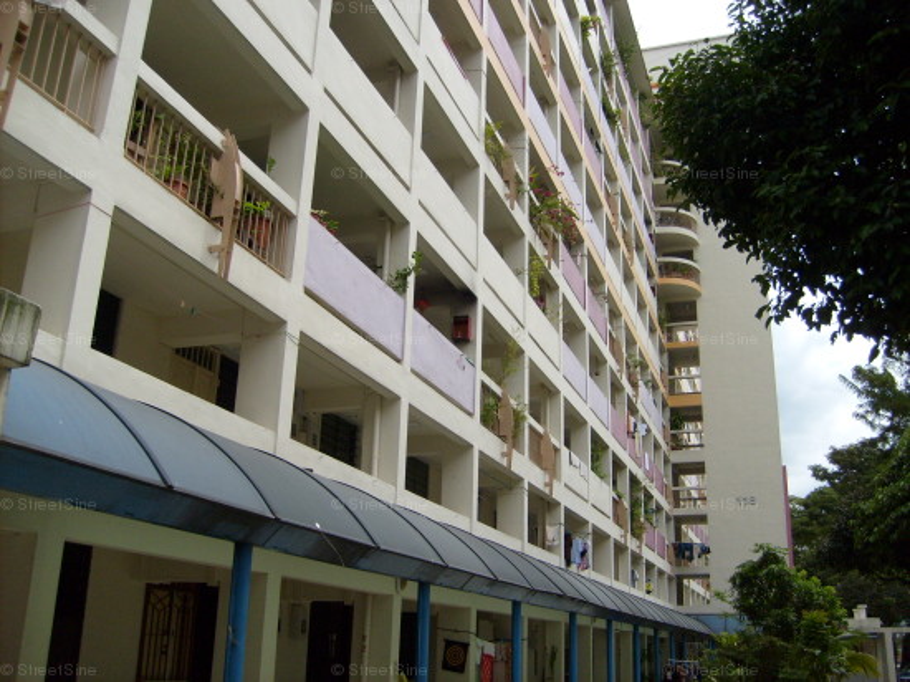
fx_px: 920
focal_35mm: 35
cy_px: 341
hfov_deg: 52.6
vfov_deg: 40.7
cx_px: 455
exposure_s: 1/180
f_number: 7.1
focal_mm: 5.8
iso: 80
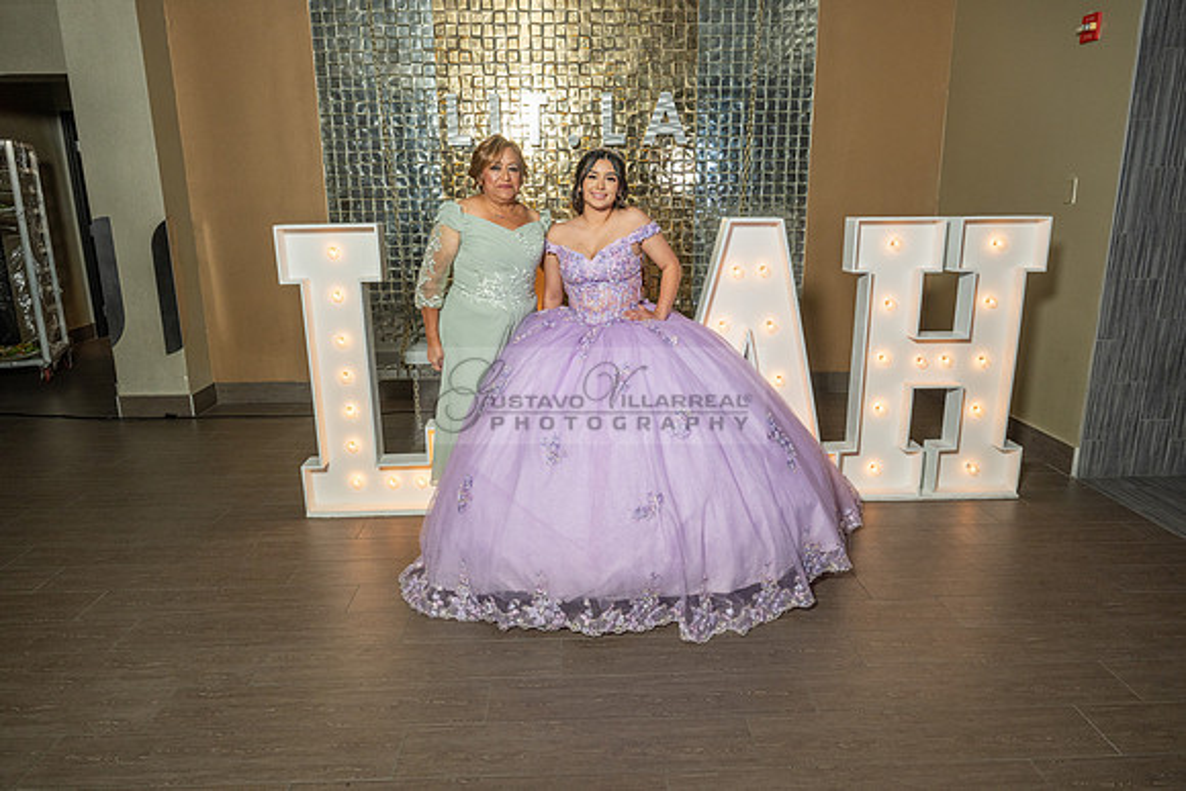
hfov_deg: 73.7
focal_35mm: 24
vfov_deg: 53.2
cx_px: 593
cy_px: 396
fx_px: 791
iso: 640
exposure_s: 1/125
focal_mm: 24
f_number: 5.6
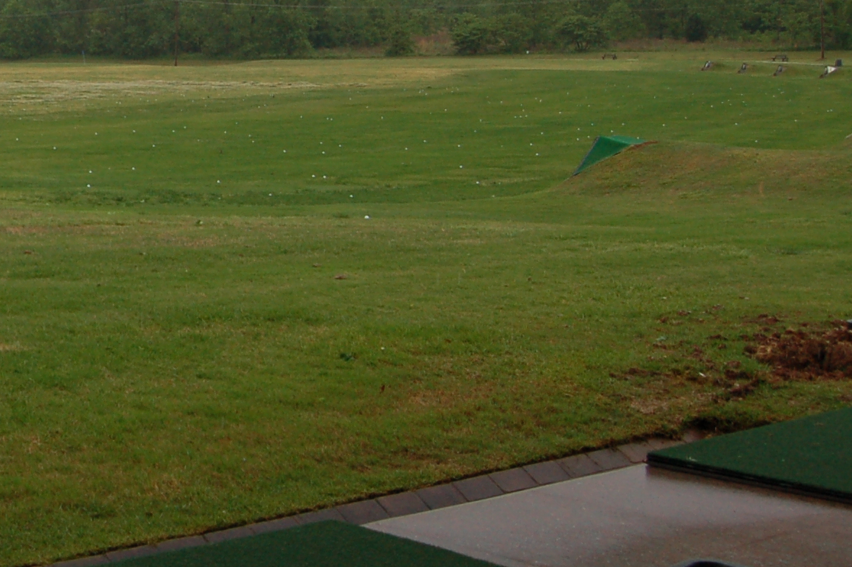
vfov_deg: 19.4
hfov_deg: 26.1
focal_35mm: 69
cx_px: -170
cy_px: 72
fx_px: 1632
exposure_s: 1/160
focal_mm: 18
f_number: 6.3
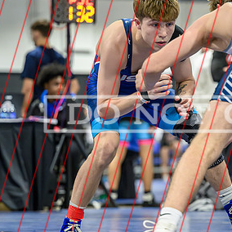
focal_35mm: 237
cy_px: 152
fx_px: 1797
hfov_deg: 7.4
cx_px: 162
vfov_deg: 7.4
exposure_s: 1/800
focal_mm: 105
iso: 5600
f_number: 2.8
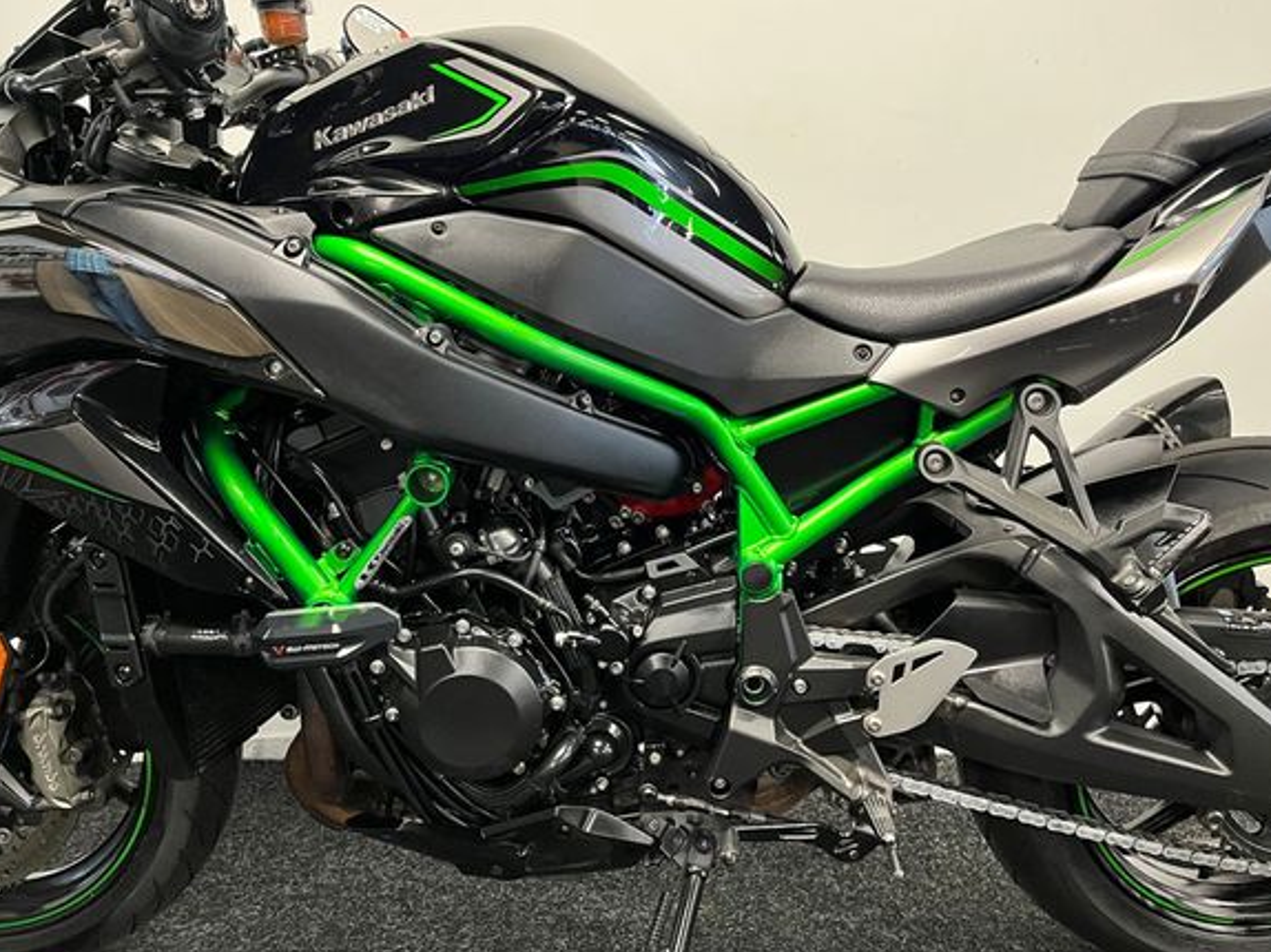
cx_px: 631
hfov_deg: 61.7
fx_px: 1064
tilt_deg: -8.8
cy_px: 456
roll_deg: +0.8
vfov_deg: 48.2
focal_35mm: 29
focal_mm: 5.1
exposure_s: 1/50
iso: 400
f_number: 1.6
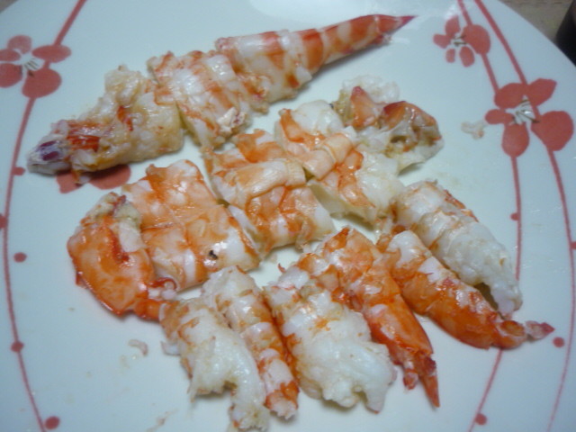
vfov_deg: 42.9
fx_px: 549
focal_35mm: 33
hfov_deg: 55.4
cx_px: 288
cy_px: 216
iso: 125
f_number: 2.8
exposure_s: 1/30
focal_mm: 5.5
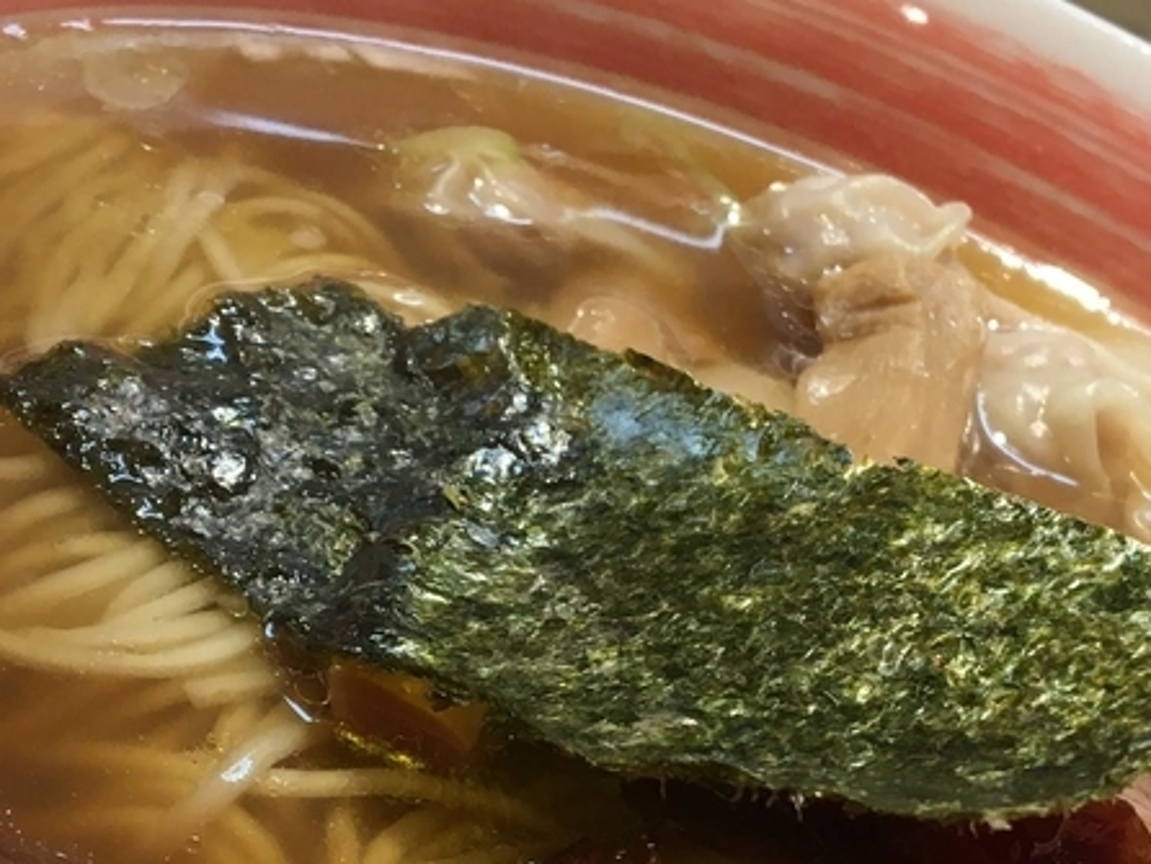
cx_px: 692
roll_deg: -25.0
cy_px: 738
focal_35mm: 78
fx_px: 2595
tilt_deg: -32.8
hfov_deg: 25.0
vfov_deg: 18.7
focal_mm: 4.15
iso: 32
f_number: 2.2
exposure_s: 1/30
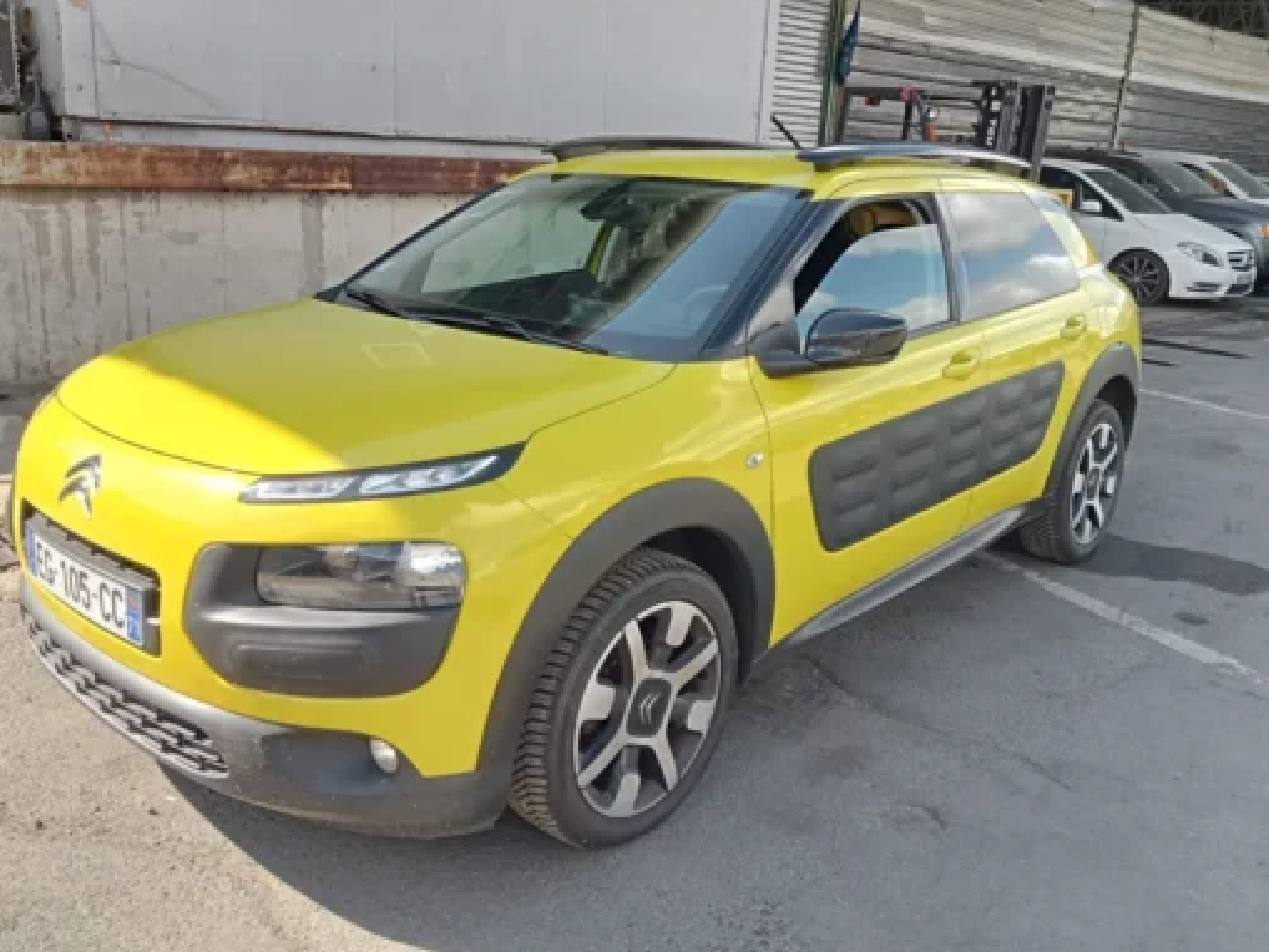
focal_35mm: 33
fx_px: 1210
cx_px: 611
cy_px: 434
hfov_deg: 55.3
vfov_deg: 42.9
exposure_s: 1/166
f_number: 2.2
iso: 100
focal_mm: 3.46
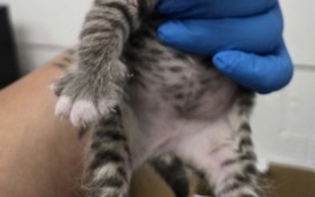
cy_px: -36
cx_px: 163
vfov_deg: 26.7
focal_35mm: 43
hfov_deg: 46.2
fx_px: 369
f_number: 1.8
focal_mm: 5.4
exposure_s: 1/120
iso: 200
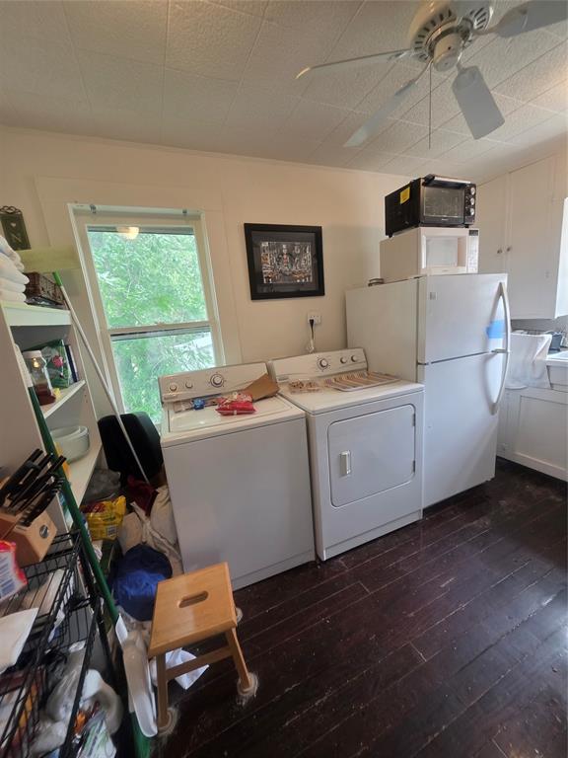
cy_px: 379
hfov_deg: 89.9
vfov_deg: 106.2
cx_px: 284
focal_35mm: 13
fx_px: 284
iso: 200
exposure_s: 1/60
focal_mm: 2.2
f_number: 1.9
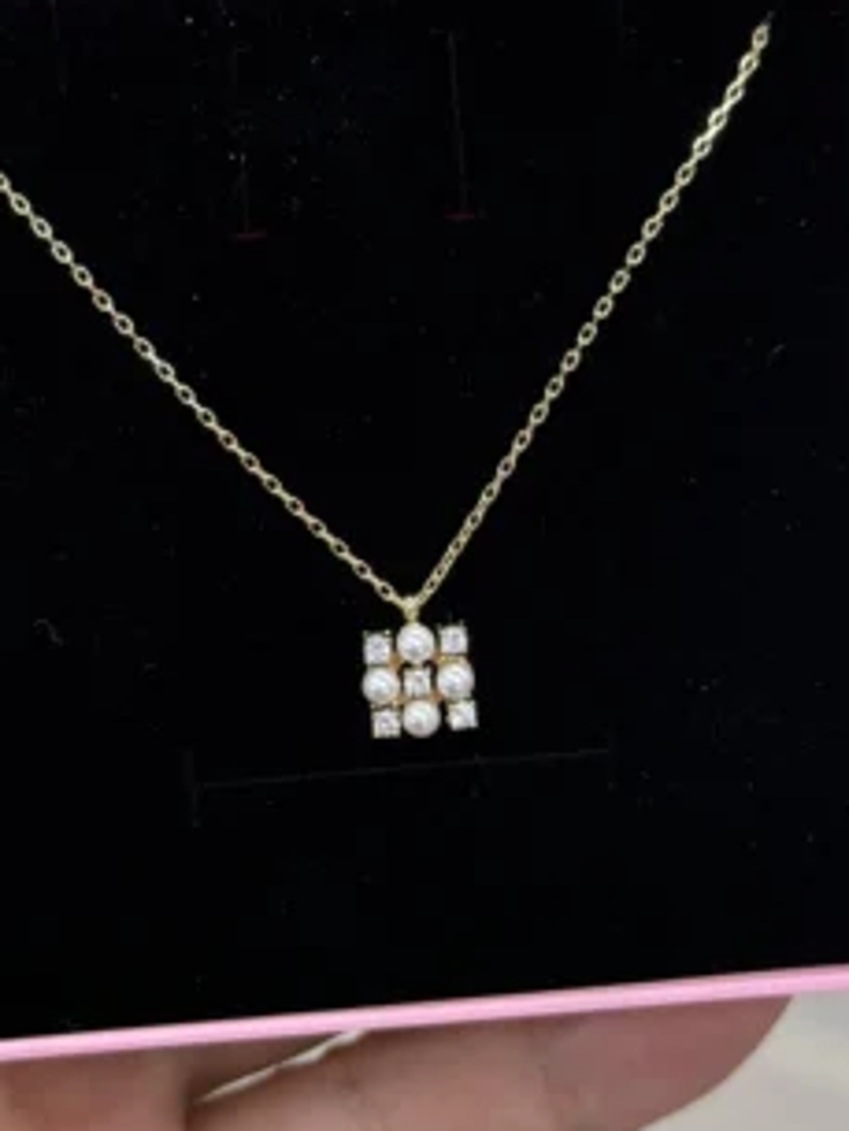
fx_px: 2059
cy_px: 501
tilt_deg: -42.7
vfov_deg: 30.7
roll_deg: -2.2
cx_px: 378
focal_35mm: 63
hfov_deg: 23.3
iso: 50
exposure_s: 1/173
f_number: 1.78
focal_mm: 6.76
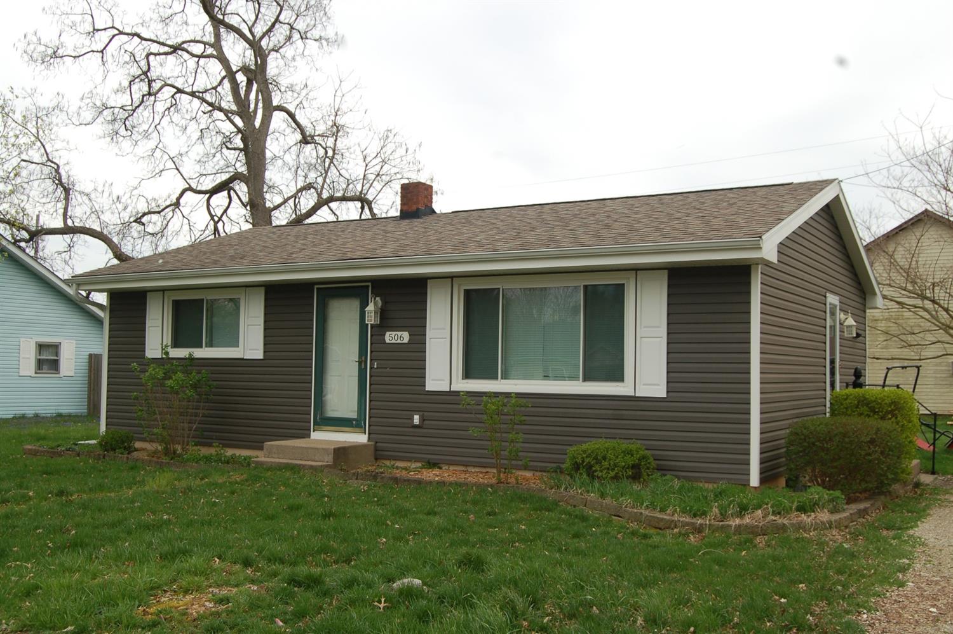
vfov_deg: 36.8
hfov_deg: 53.2
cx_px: 476
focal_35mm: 36
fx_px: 952
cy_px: 317
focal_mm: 24
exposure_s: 1/250
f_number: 8
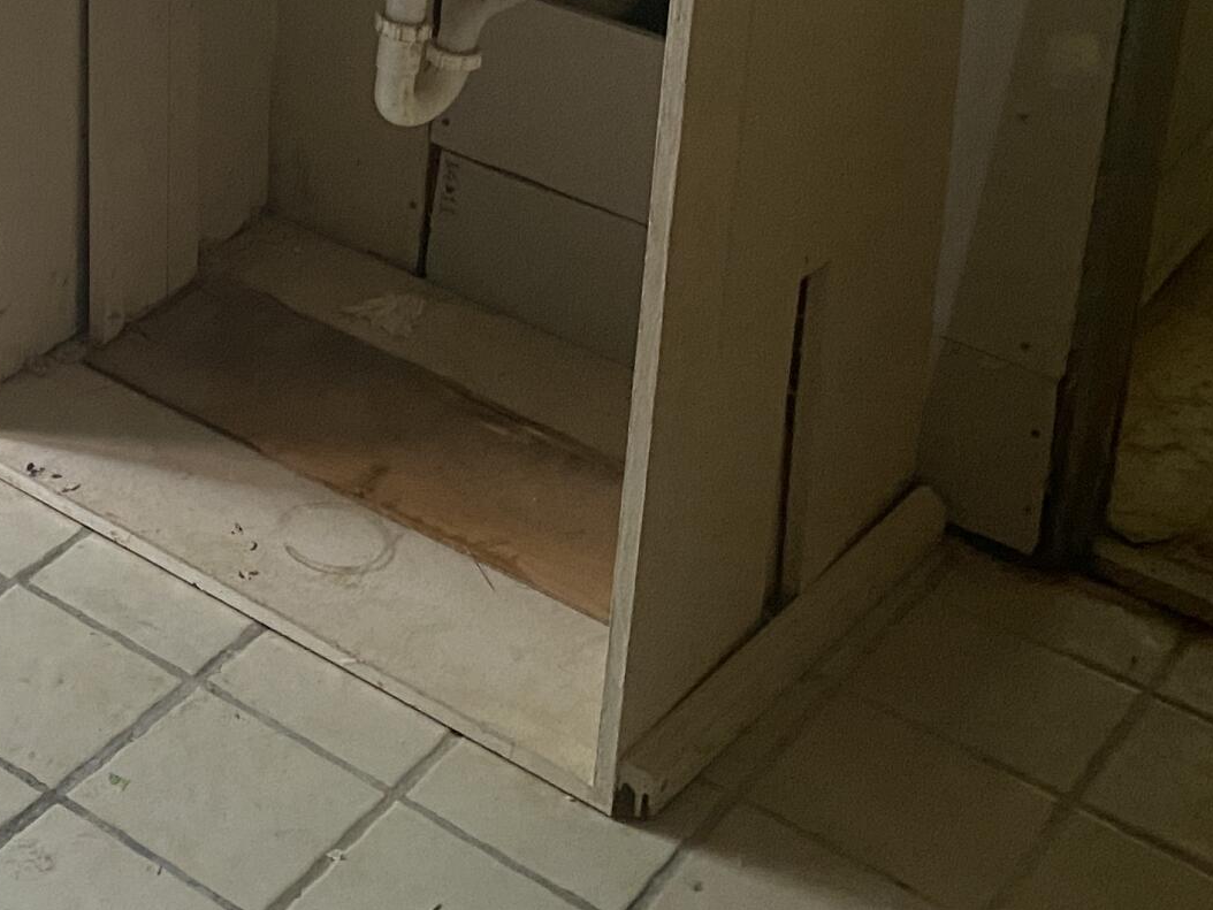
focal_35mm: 74
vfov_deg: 18.3
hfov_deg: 23.9
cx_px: -261
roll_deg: +0.2
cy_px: -334
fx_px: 2594
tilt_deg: -16.0
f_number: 1.8
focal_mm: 4.25
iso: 200
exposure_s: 1/60
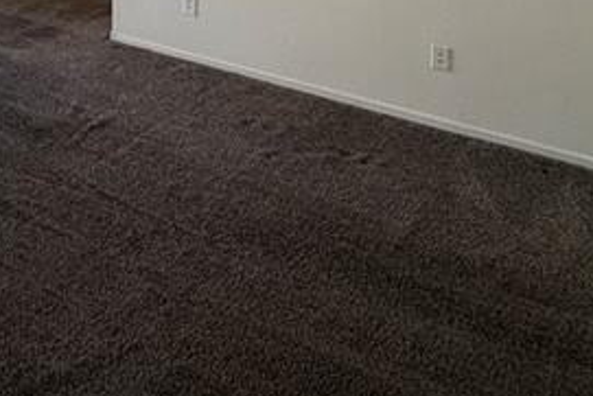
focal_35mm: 43
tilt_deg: -0.2
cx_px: -53
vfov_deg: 25.0
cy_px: -175
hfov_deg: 38.1
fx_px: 709
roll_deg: +0.4
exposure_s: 1/120
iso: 125
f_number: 2.2
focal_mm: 2.22
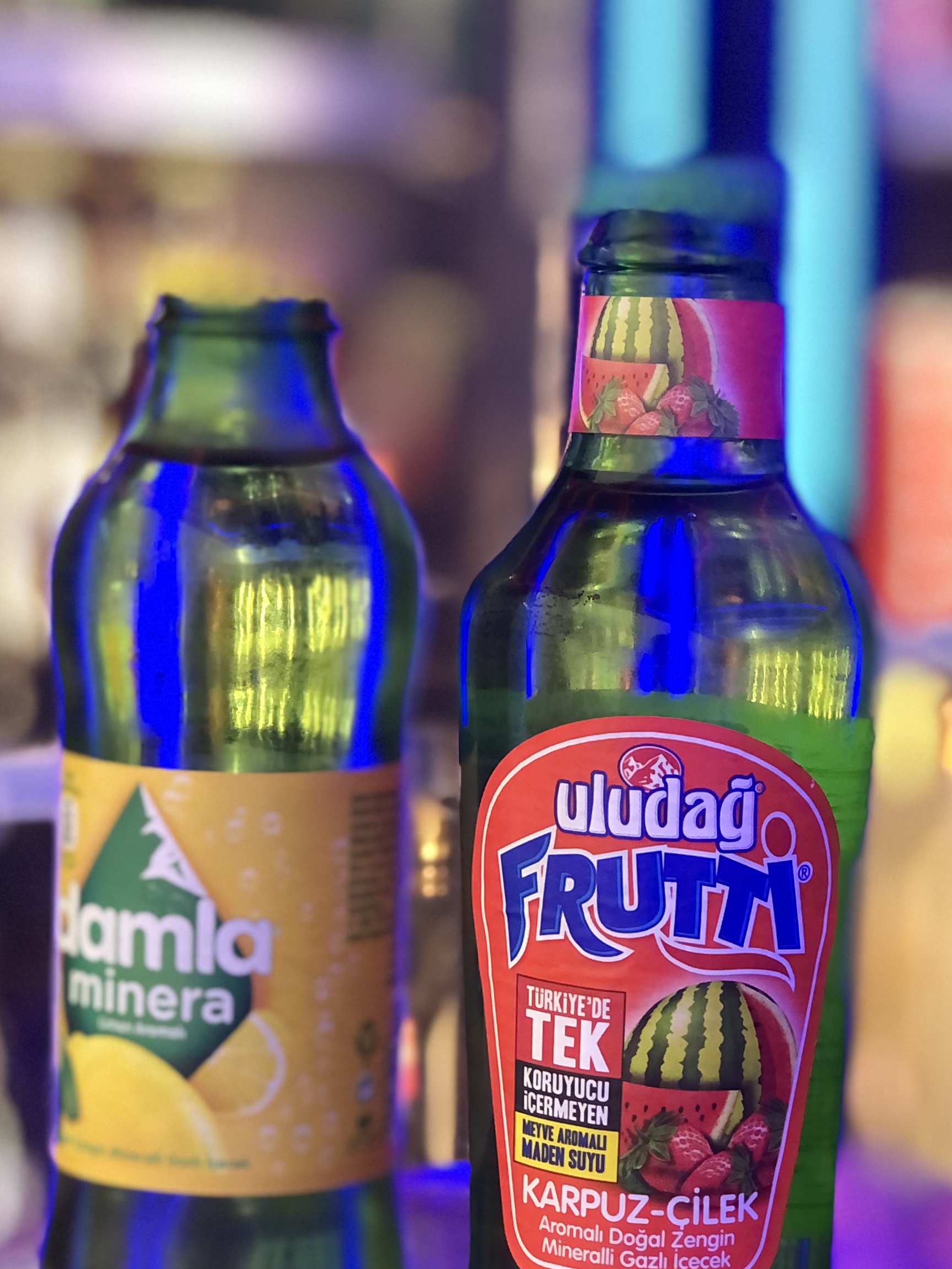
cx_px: 684
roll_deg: -2.3
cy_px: 636
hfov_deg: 14.7
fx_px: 3666
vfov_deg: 19.6
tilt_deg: -4.4
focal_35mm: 100
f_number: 2.8
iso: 160
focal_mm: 6.6
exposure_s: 1/33
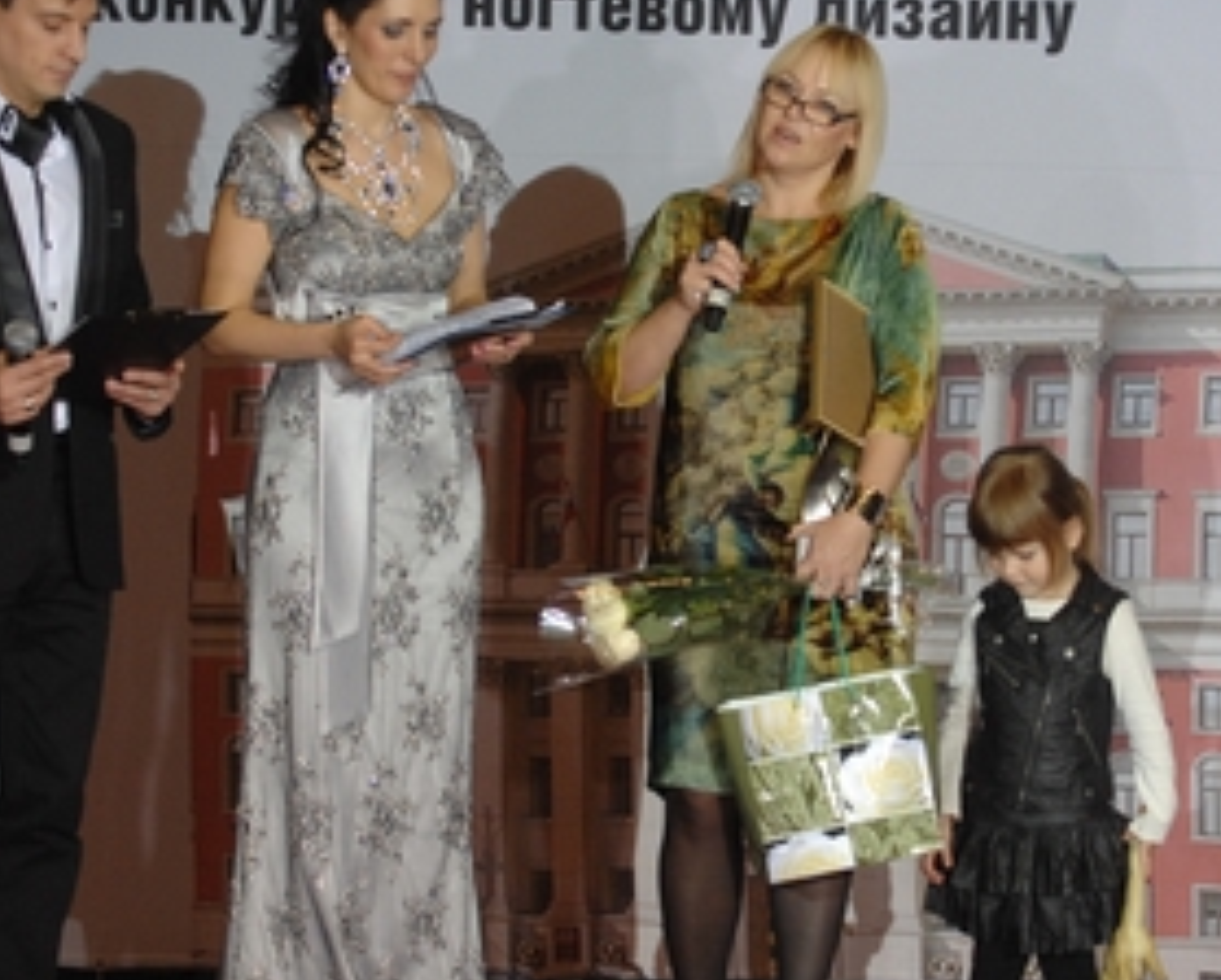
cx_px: 823
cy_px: 483
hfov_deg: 8.6
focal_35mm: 225
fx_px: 8142
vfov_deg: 6.9
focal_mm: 86
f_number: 4
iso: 640
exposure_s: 1/160
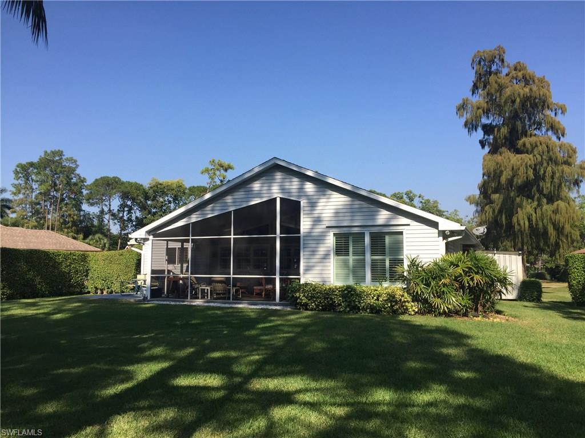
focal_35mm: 29
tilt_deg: +4.2
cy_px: 219
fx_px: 490
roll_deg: -1.0
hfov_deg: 61.7
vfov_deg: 48.2
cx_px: 292
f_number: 2.2
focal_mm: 4.15
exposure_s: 1/1464
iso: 32
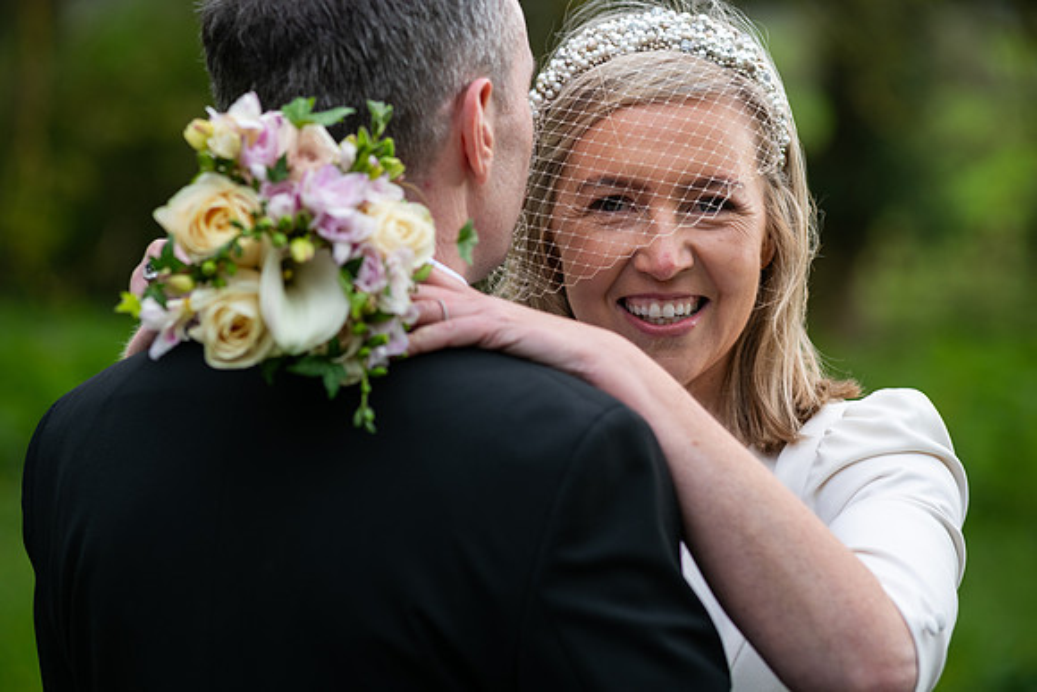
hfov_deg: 16.4
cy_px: 346
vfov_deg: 11.0
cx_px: 518
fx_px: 3601
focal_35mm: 125
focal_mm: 125
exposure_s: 1/160
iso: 160
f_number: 3.5
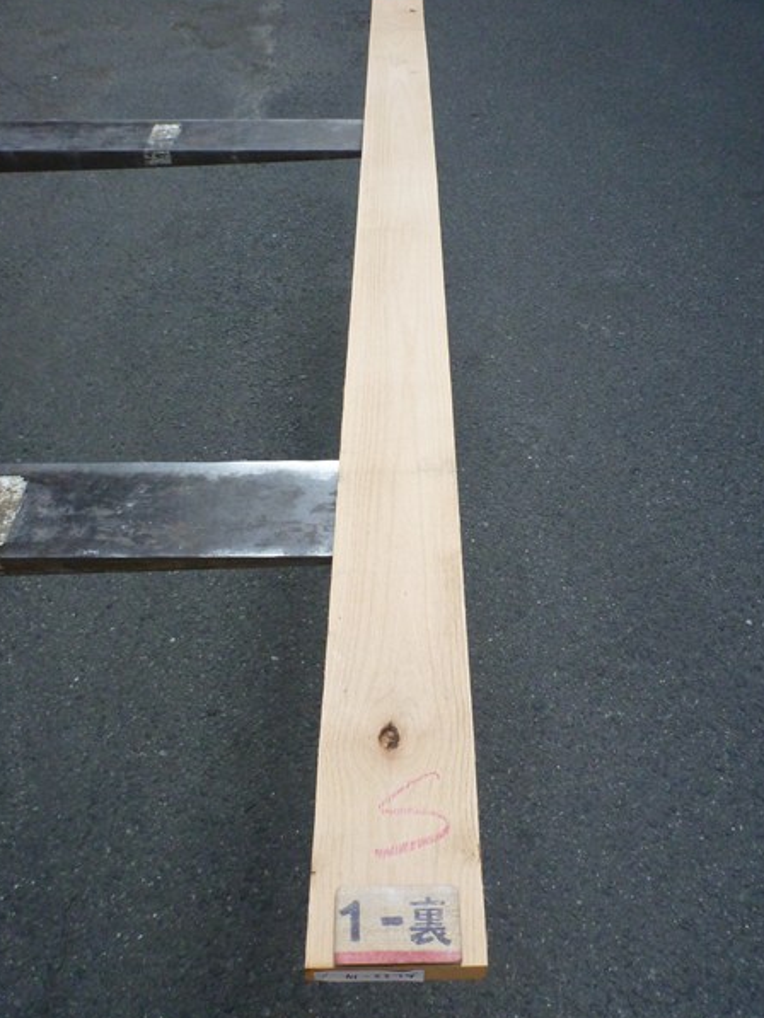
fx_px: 883
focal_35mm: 30
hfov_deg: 46.8
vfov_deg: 59.9
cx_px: 397
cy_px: 495
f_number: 3.3
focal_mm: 4.9
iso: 400
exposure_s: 1/320
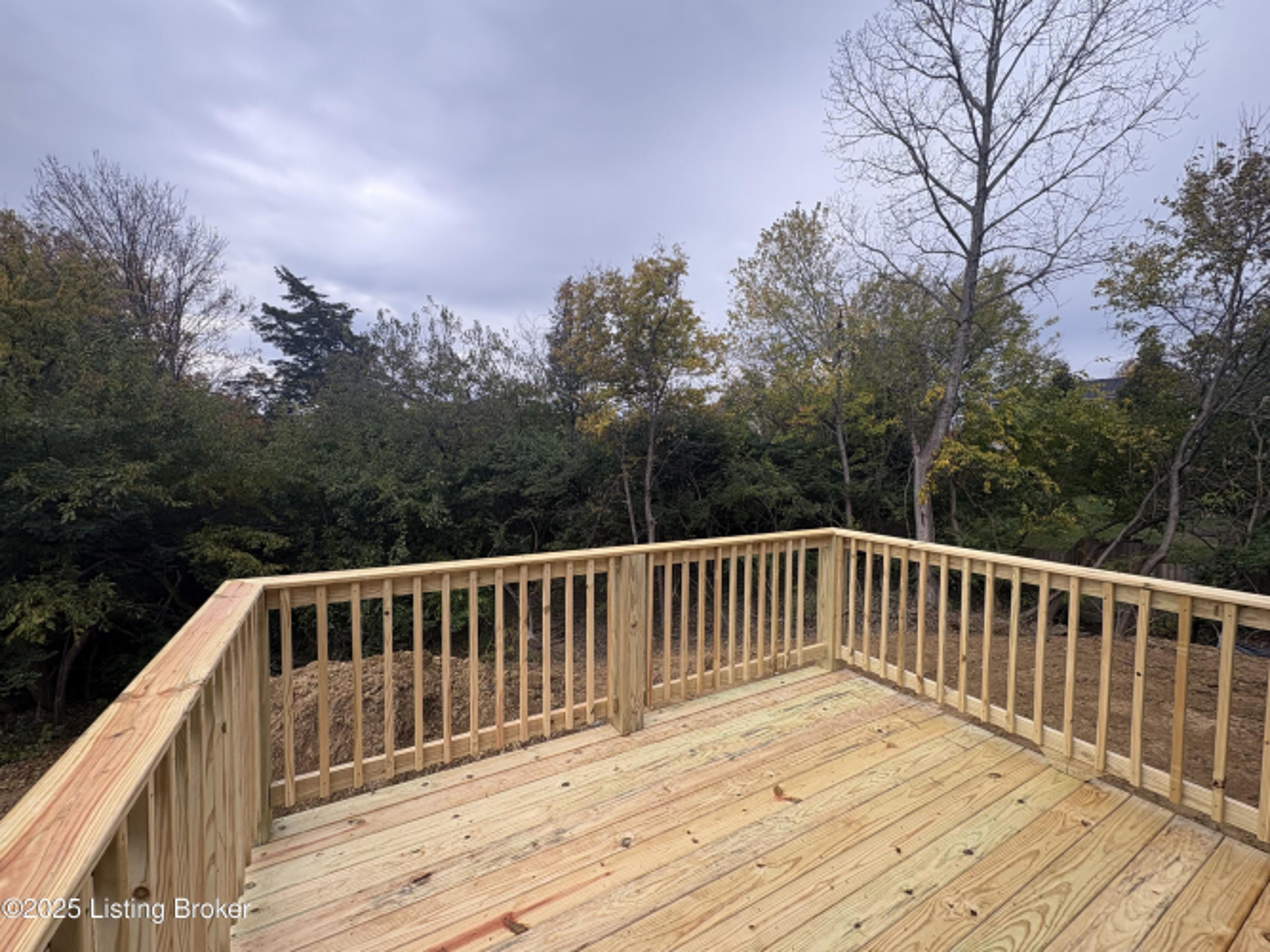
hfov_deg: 102.1
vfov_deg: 85.7
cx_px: 635
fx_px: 514
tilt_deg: -1.1
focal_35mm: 14
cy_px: 476
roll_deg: -0.6
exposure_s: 1/178
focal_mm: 2.22
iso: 40
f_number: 2.2
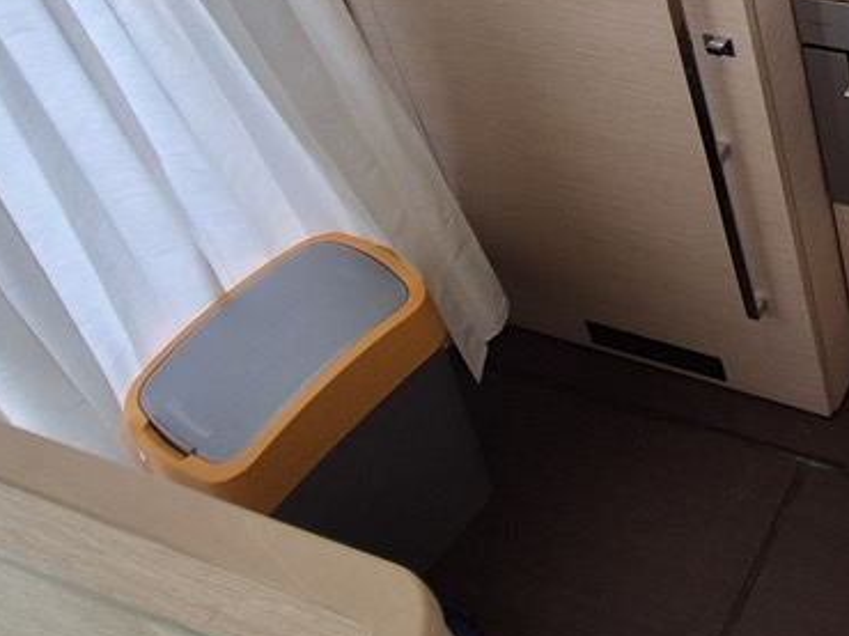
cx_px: 1017
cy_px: -140
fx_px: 1103
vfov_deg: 27.9
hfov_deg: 34.0
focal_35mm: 45
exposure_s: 1/50
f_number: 2.2
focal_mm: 2.2
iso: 64
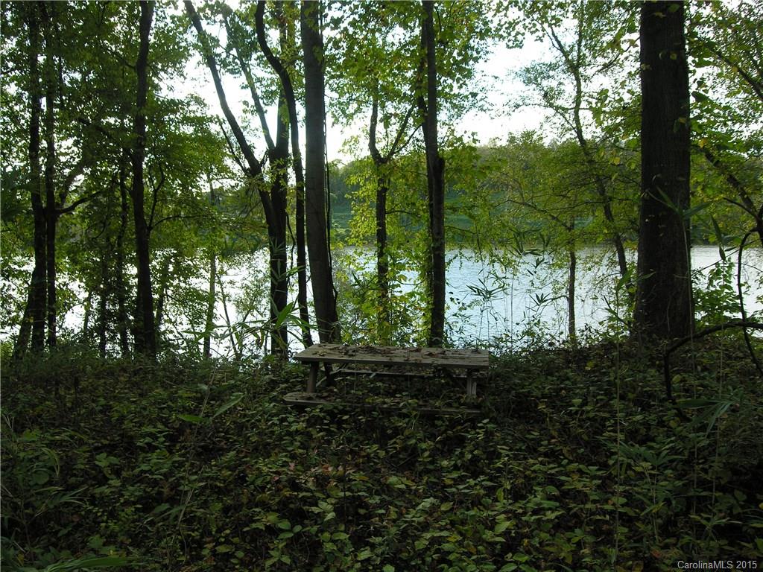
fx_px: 529
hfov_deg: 71.6
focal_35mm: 24
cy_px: 286
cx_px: 382
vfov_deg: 56.8
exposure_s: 1/121
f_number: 4.1
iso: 50
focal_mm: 6.1
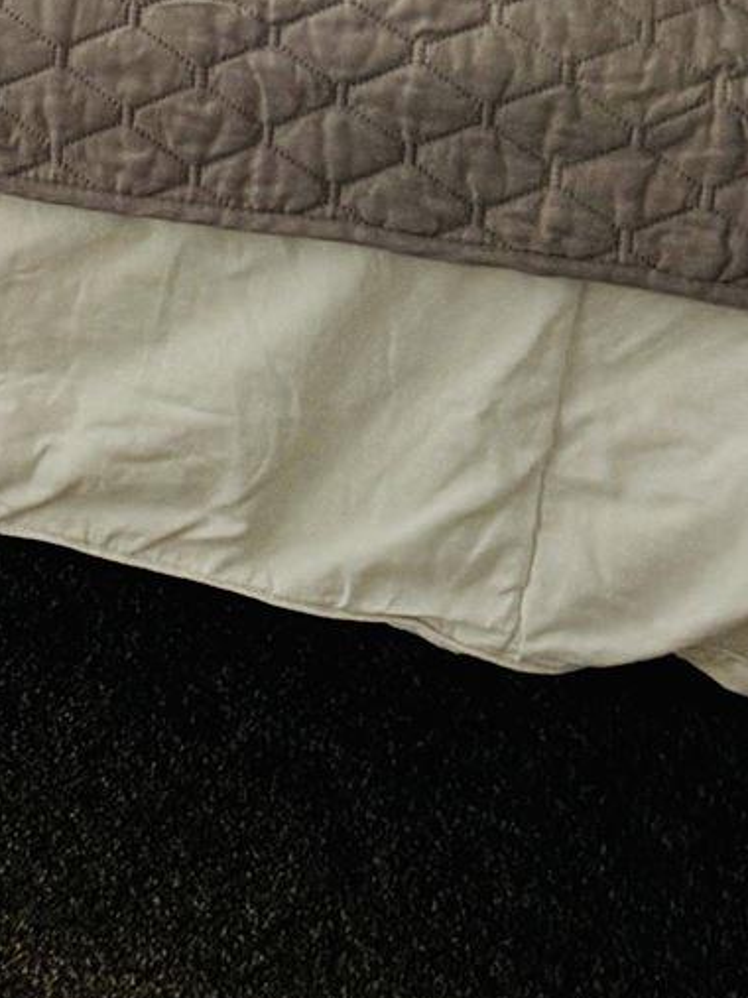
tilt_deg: -11.9
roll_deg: +0.5
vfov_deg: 15.9
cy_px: -673
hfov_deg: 12.1
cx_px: -732
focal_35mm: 109
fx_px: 3142
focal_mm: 6.76
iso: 200
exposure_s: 1/121
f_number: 1.78
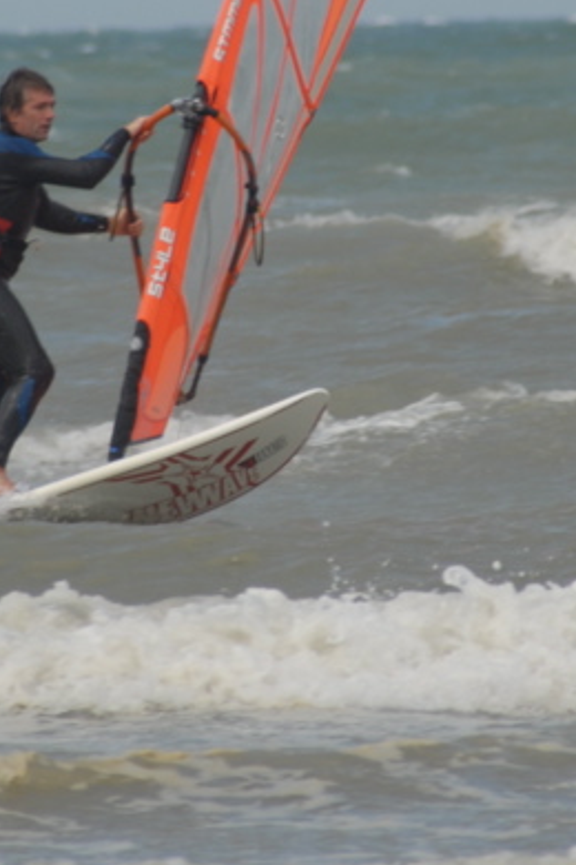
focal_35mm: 922
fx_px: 22126
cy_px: 99
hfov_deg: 1.5
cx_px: 165
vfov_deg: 2.2
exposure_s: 1/500
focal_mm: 300
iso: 160
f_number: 8
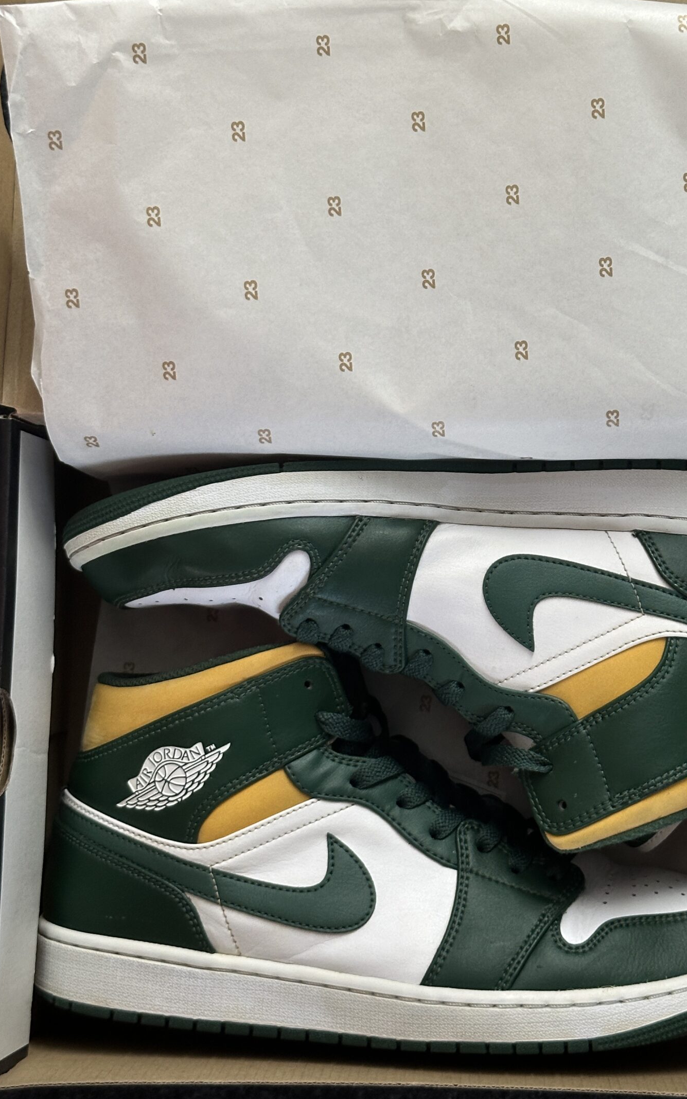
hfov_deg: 21.2
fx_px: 1827
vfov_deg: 33.4
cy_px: 475
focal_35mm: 61
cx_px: 449
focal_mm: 6.86
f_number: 1.78
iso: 160
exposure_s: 1/50
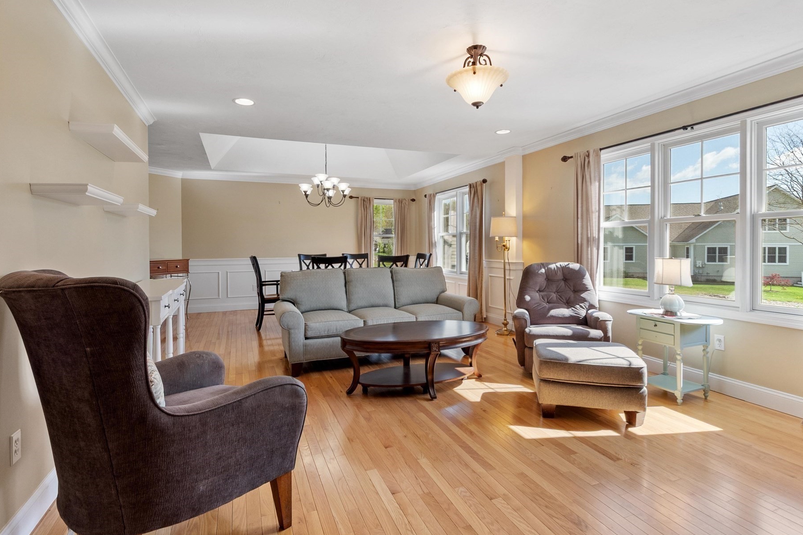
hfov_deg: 93.2
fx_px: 379
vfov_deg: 70.3
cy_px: 245
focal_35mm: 17
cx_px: 424
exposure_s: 1/10
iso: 320
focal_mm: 10
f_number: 8
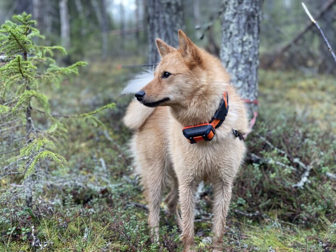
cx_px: 168
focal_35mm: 64
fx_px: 621
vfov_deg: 22.9
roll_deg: -0.5
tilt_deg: -5.6
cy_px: 126
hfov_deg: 30.3
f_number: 2.2
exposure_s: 1/121
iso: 160
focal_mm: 7.5
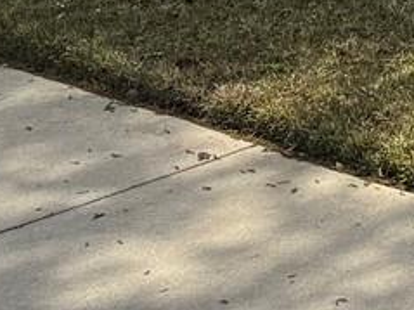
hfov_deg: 9.5
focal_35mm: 161
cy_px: -644
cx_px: 1251
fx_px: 1925
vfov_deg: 7.9
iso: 80
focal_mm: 6.76
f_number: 1.78
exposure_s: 1/5348
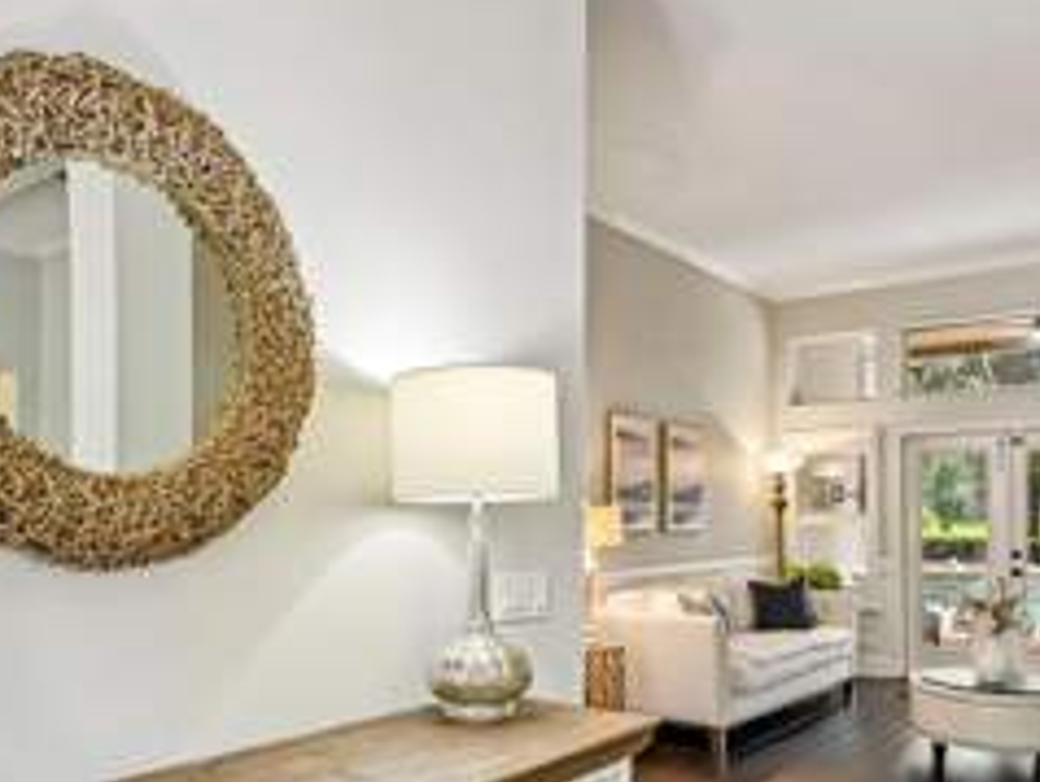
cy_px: 507
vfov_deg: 45.0
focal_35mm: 31
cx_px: 503
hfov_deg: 58.3
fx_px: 932
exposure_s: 1/15
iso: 400
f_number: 8
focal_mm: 16
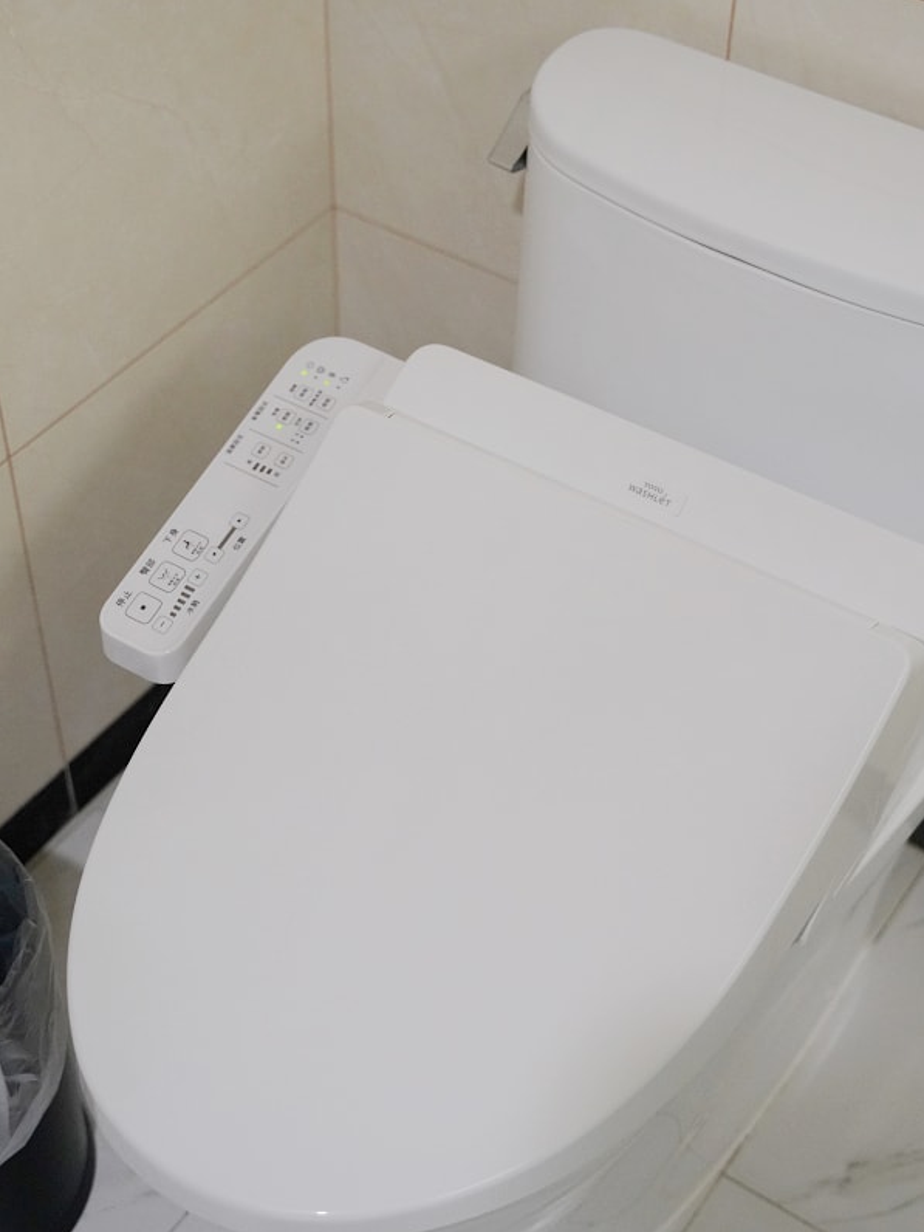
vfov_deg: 33.2
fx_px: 2064
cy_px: 616
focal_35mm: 58
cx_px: 471
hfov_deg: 25.2
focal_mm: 40
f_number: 2.8
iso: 3200
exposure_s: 1/160
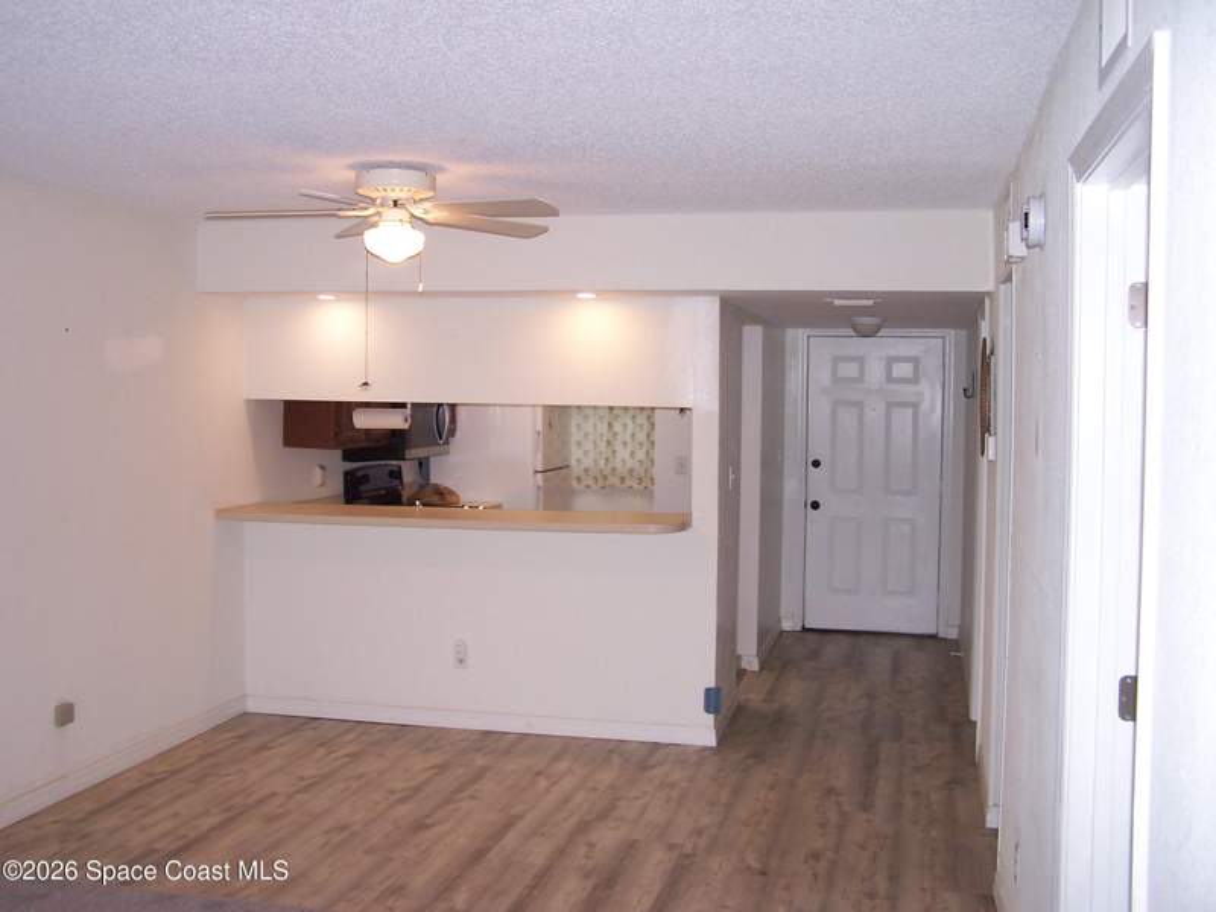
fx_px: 1335
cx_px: 608
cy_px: 456
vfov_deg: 37.7
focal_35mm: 38
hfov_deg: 49.0
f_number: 2.8
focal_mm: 6.3
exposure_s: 1/60
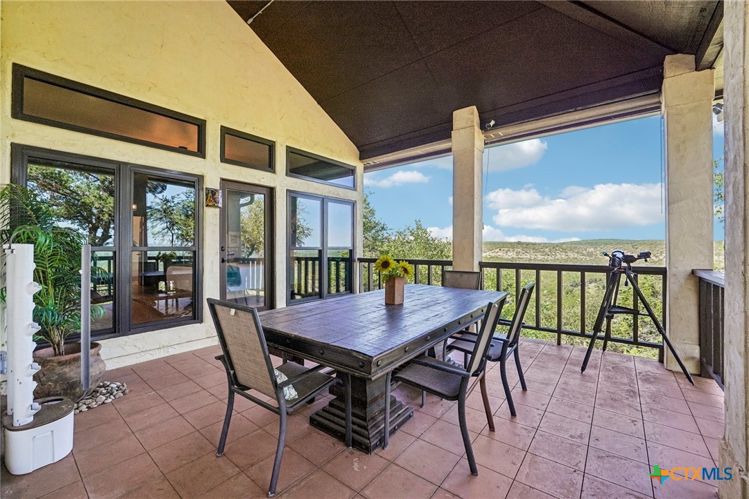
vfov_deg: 81.2
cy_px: 250
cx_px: 374
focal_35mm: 14
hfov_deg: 104.3
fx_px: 291
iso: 400
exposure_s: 1/200
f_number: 8
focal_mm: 14
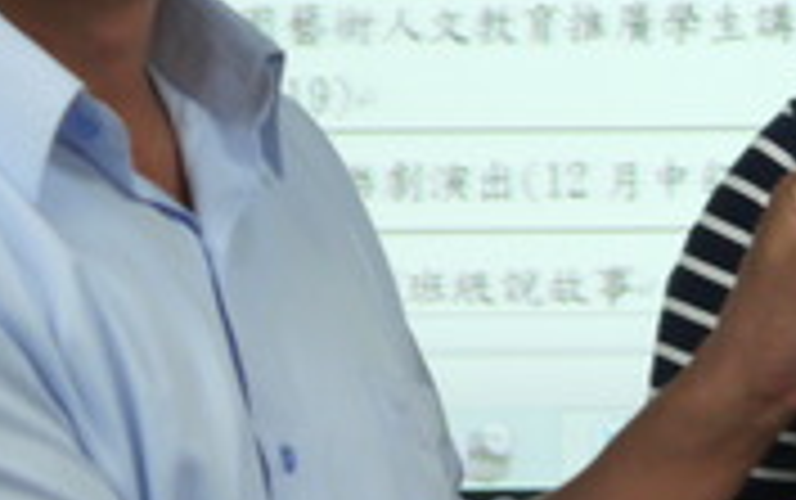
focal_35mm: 218
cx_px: 985
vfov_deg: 6.0
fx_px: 4734
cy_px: 160
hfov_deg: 9.5
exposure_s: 1/60
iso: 400
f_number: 4.7
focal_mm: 26
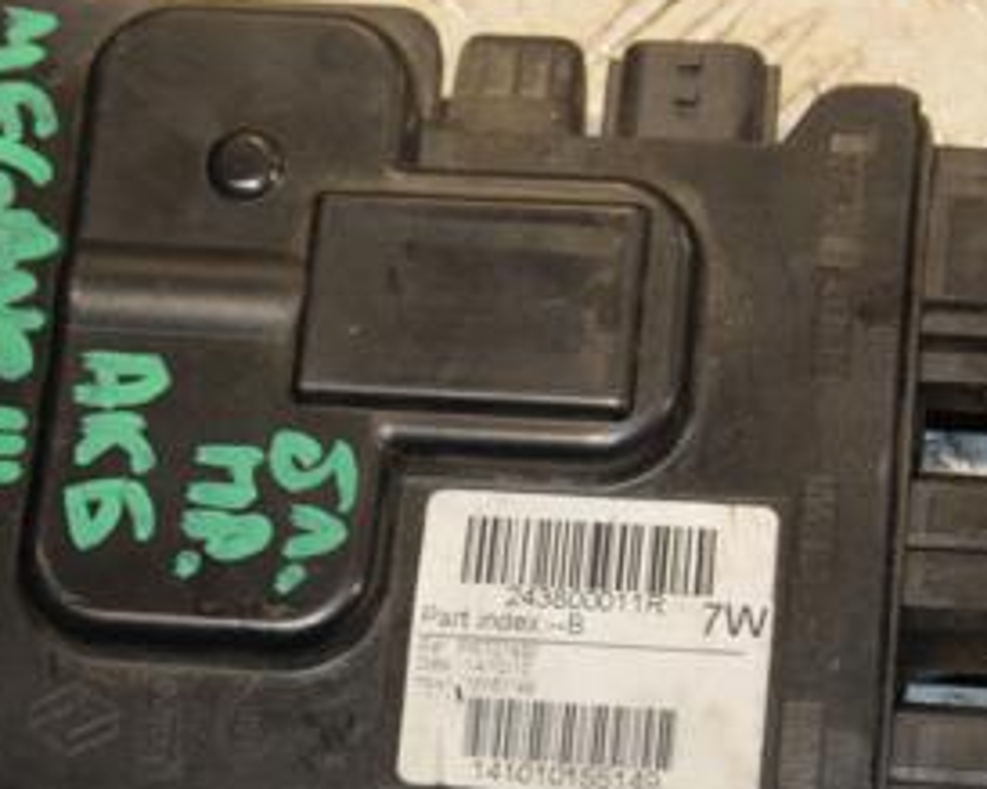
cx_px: 421
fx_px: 5227
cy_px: 440
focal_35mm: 179
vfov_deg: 8.6
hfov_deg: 10.8
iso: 800
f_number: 5.6
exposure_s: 1/200
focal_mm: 58
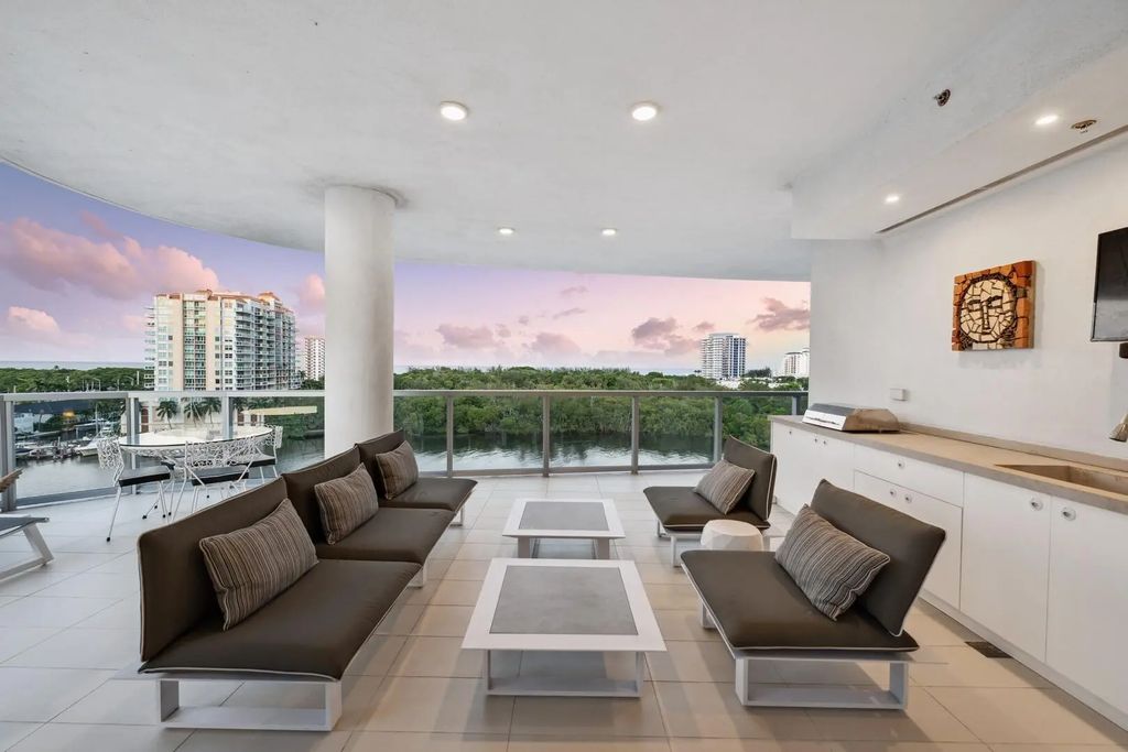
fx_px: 439
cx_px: 564
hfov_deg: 104.2
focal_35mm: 14
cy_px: 376
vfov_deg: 81.2
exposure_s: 1/20
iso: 250
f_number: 7.1
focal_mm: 14
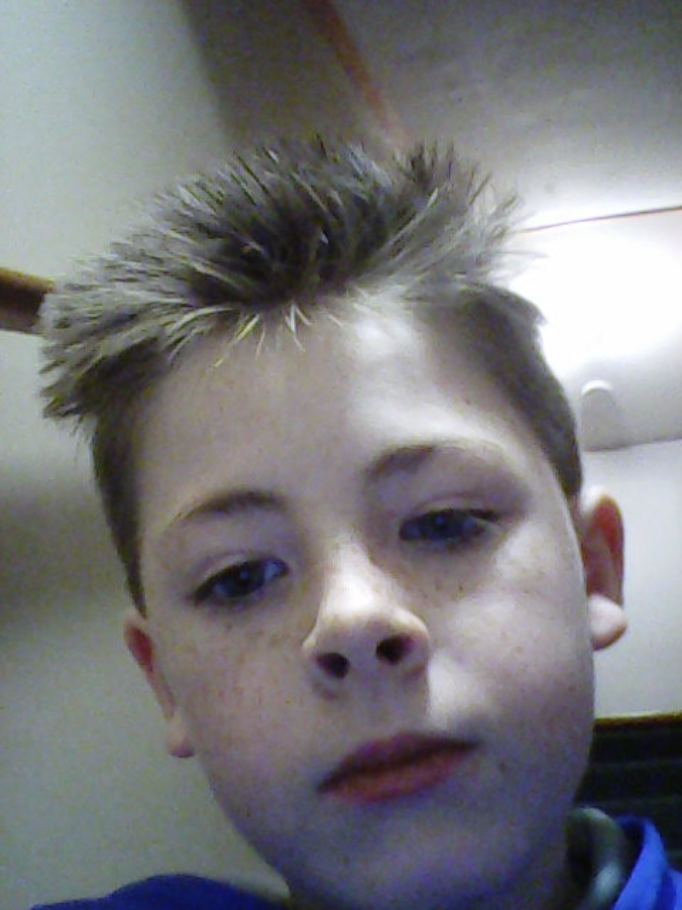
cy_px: 455
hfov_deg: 36.8
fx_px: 1024
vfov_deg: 47.9
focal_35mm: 39
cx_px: 341
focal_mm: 3.5
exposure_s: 1/6.67
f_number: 2.8
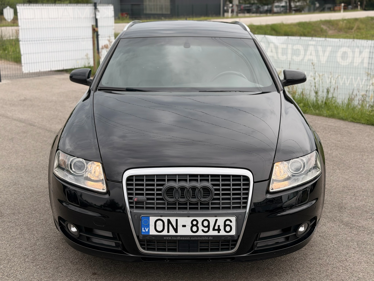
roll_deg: -0.2
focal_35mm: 48
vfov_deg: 30.3
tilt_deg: -15.4
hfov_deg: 39.7
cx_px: 187
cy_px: 140
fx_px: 519
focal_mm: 6.76
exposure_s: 1/1754
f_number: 1.78
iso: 64
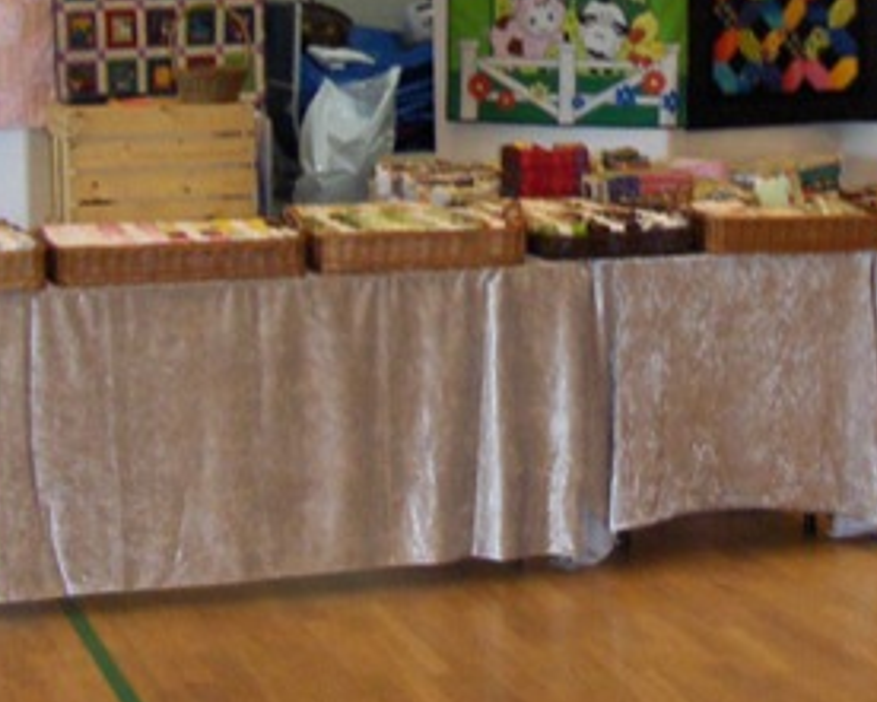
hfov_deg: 17.5
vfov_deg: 14.1
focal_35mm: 109
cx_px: 639
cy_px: 137
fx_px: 2830
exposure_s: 1/60
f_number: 3.5
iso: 100
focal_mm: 6.5
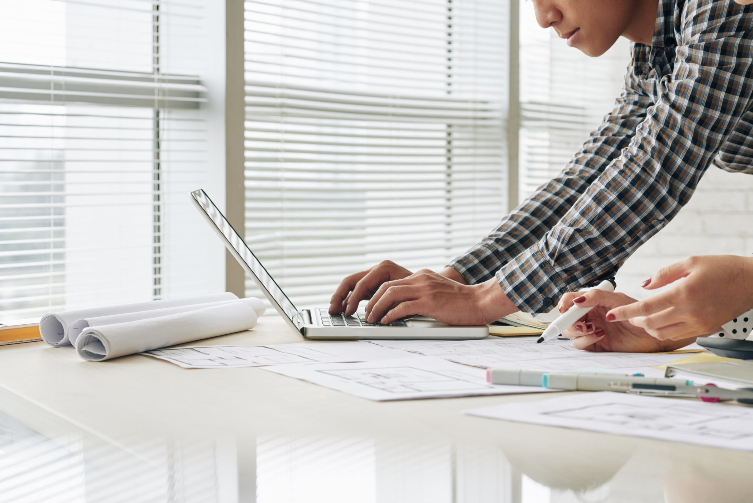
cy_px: 252
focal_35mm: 85
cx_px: 376
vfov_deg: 16.1
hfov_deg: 23.9
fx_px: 1779
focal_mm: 85
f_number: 8
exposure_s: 1/125
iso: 800
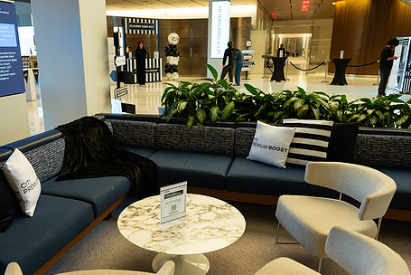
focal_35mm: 31
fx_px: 354
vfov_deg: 42.3
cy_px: 154
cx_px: 174
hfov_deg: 60.0
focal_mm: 24
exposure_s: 1/320
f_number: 3.2
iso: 1600
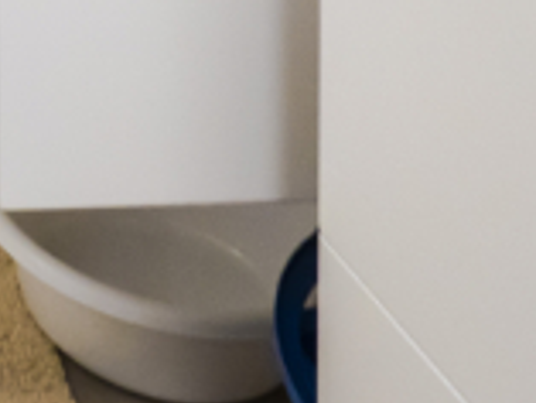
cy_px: -656
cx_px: -396
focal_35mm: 89
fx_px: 1379
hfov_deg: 18.0
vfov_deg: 12.1
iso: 400
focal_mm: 7
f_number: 4
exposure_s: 1/15
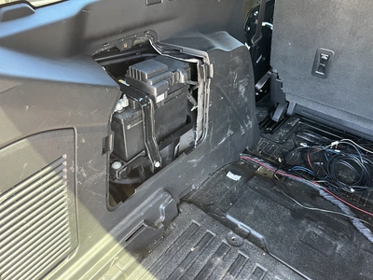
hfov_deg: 67.3
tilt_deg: -40.4
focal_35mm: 26
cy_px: 140
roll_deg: -2.7
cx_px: 186
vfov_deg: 53.1
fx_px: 280
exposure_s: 1/60
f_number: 1.6
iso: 200
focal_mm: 5.1
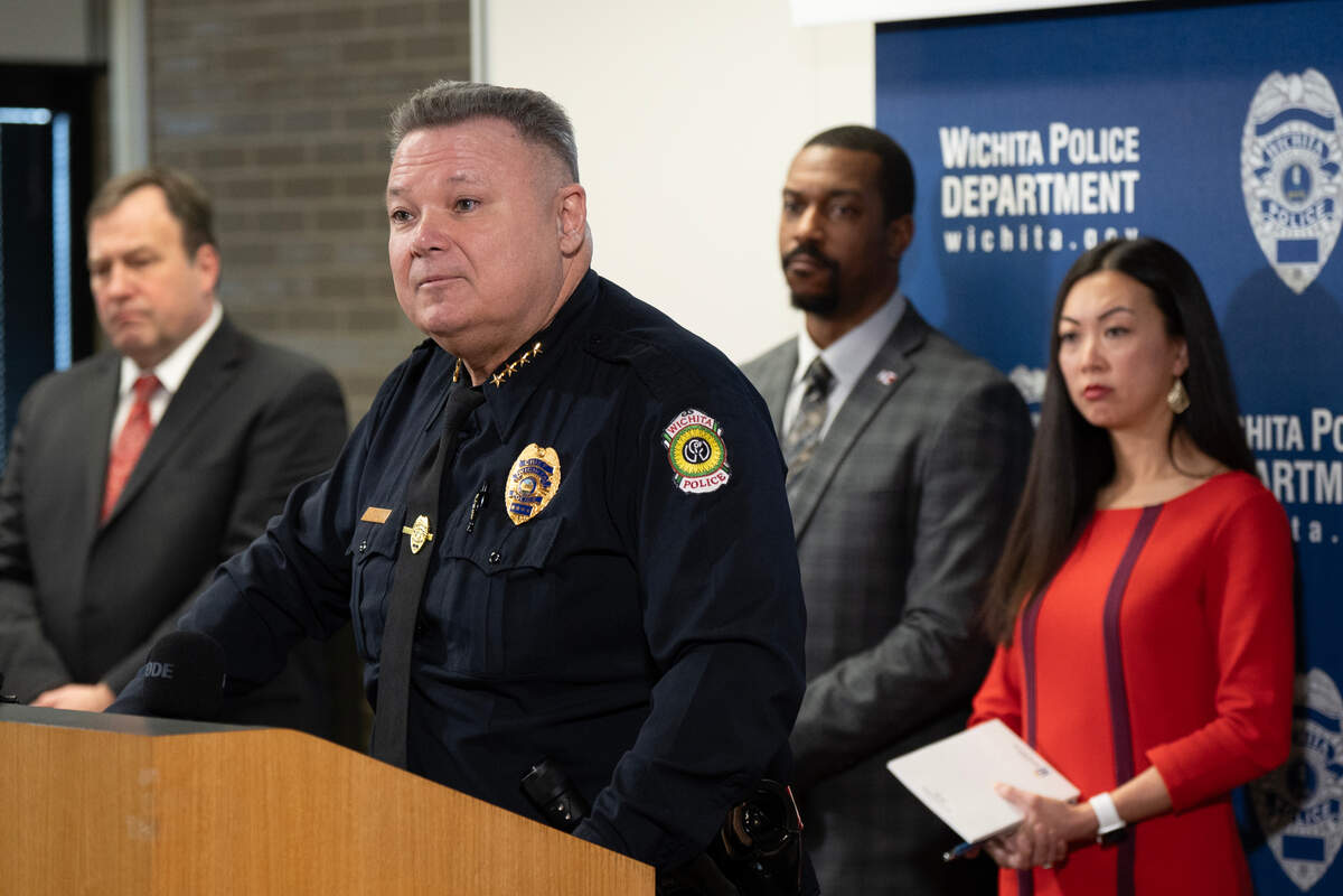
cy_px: 448
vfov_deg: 9.9
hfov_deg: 14.8
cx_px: 672
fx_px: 5185
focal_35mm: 139
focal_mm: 93
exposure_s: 1/200
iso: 1600
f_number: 2.8
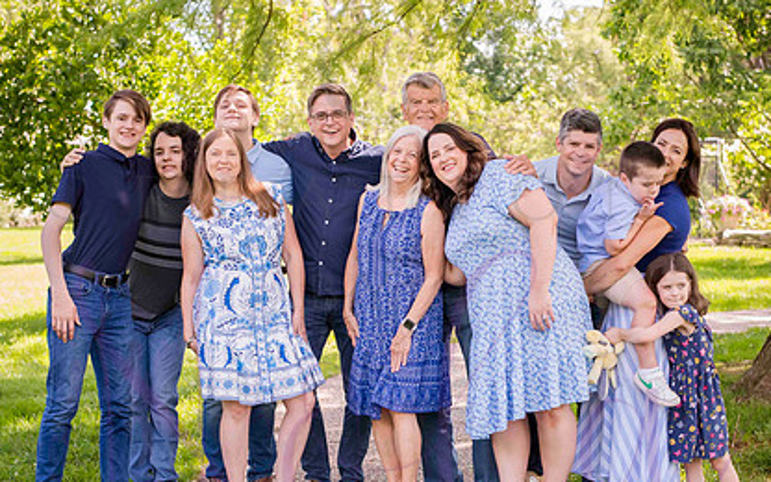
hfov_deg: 29.0
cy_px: 288
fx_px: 1492
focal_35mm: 71
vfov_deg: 18.3
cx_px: 386
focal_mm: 50
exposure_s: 1/320
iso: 400
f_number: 4
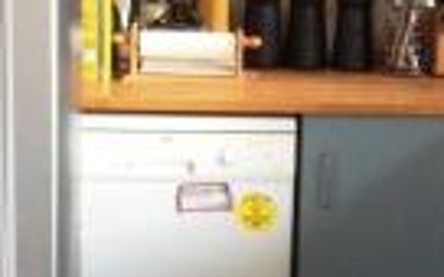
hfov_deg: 17.4
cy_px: 187
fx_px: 1440
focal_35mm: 119
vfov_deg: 11.0
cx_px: 369
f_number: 2.4
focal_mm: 4.28
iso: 160
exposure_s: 1/20
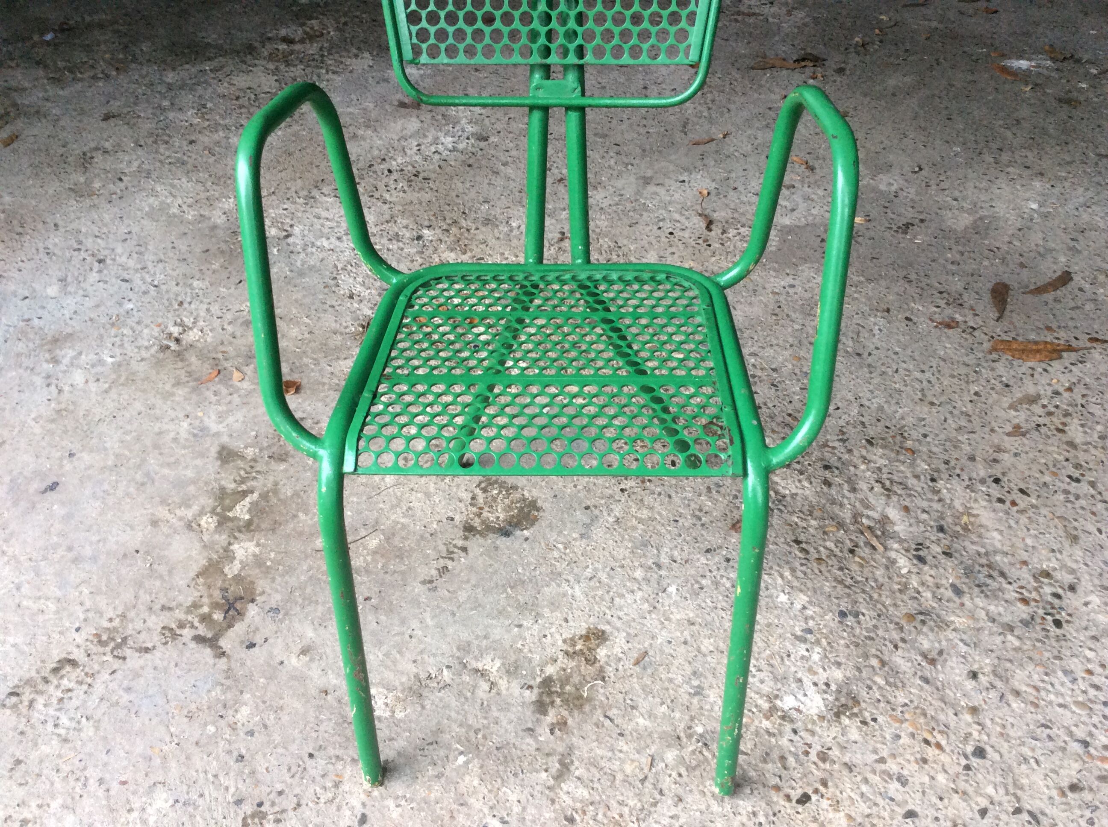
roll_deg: +2.2
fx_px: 1023
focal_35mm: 32
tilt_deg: -40.5
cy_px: 414
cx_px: 554
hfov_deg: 56.9
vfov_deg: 44.1
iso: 80
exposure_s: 1/25
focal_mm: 3.3
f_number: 2.4
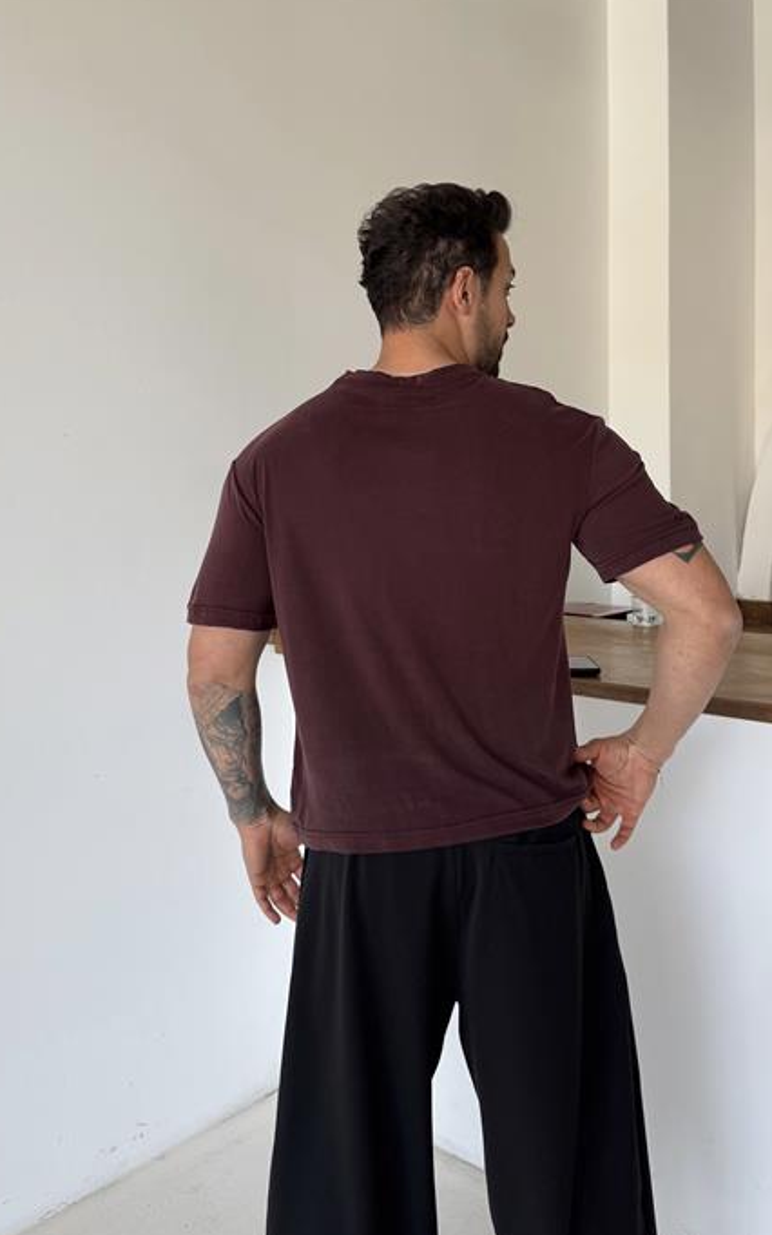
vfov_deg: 70.4
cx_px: 450
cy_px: 618
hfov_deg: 47.4
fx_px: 876
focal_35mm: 26
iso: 125
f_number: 1.78
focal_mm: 6.76
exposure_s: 1/121
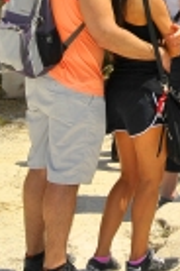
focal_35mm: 156
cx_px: 314
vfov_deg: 11.9
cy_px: -257
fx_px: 1170
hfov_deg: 8.5
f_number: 14
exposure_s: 1/250
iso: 200
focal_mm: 24
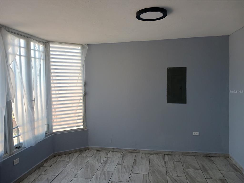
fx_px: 190
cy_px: 92
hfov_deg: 65.3
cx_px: 122
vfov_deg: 51.4
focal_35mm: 27
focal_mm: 4
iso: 40
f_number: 1.8
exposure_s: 1/60
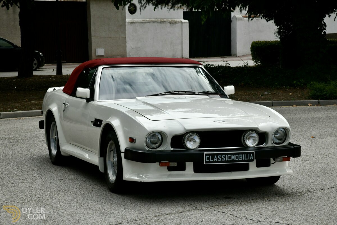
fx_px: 1048
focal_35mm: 112
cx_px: 168
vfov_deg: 12.2
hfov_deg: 18.3
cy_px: 112
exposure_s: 1/640
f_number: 13
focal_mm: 112
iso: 1250
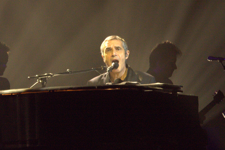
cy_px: 75
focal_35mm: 300
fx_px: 1875
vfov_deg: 4.6
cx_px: 112
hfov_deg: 6.9
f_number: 20
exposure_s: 1/30
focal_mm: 200
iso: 400
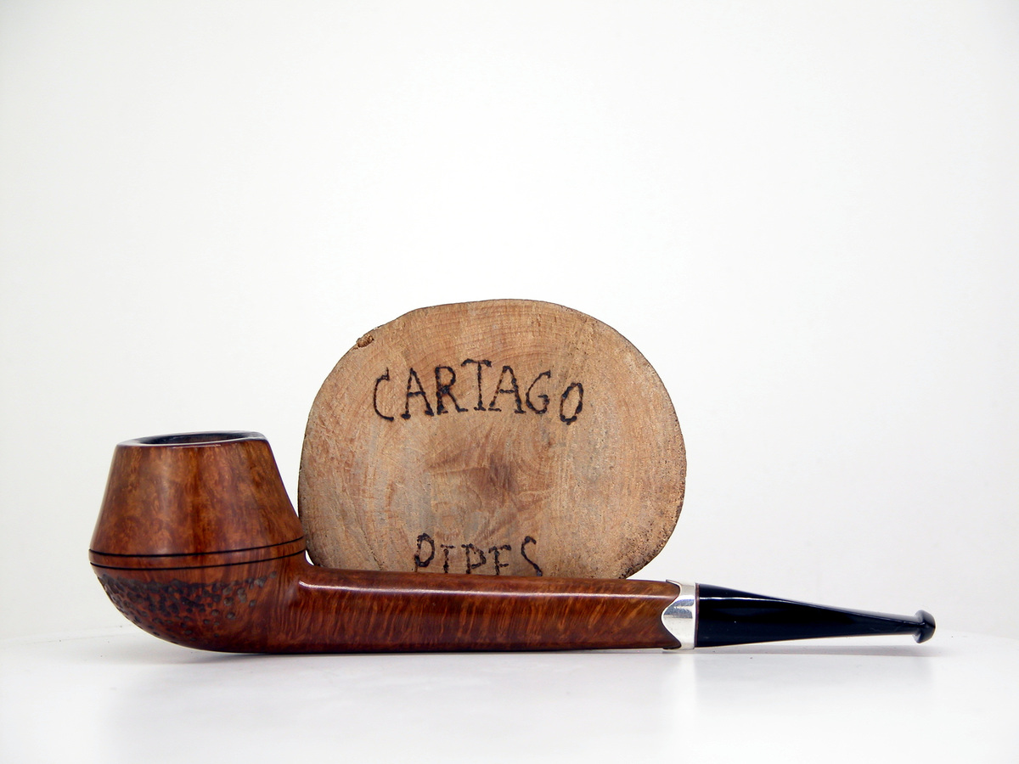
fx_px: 3356
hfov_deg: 17.3
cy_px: 382
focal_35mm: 114
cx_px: 510
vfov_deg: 13.0
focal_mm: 29.5
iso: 100
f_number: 3.7
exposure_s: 1/84
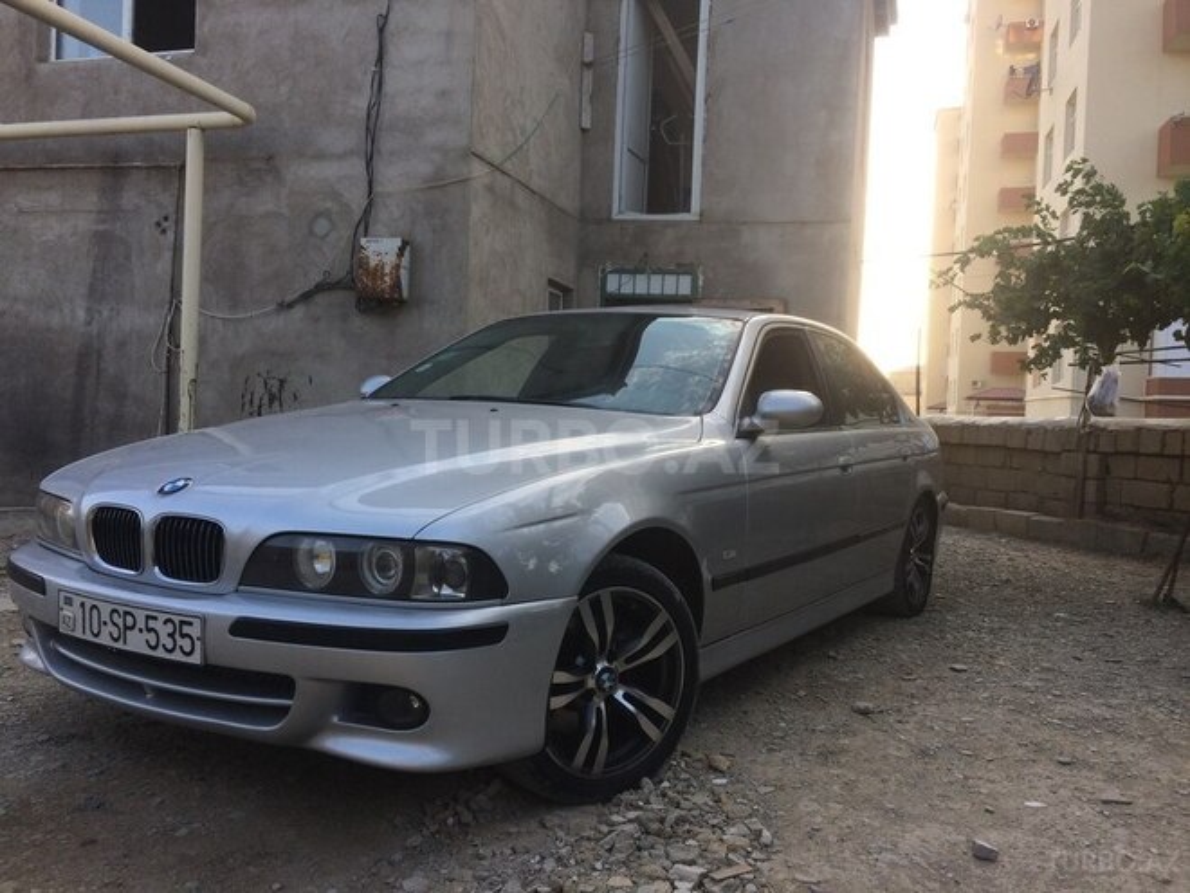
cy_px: 446
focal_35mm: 29
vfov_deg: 48.2
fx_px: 997
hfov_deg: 61.7
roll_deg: -1.2
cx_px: 595
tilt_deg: -2.8
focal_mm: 4.15
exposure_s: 1/414
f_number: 2.2
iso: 32
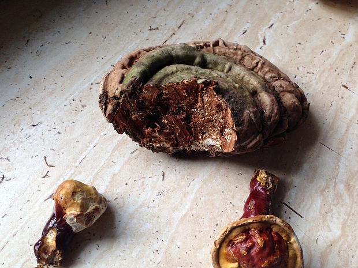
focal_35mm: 33
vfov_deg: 42.9
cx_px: 179
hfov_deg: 55.4
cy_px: 134
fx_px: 341
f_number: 2.4
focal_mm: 4.12
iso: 50
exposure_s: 1/30
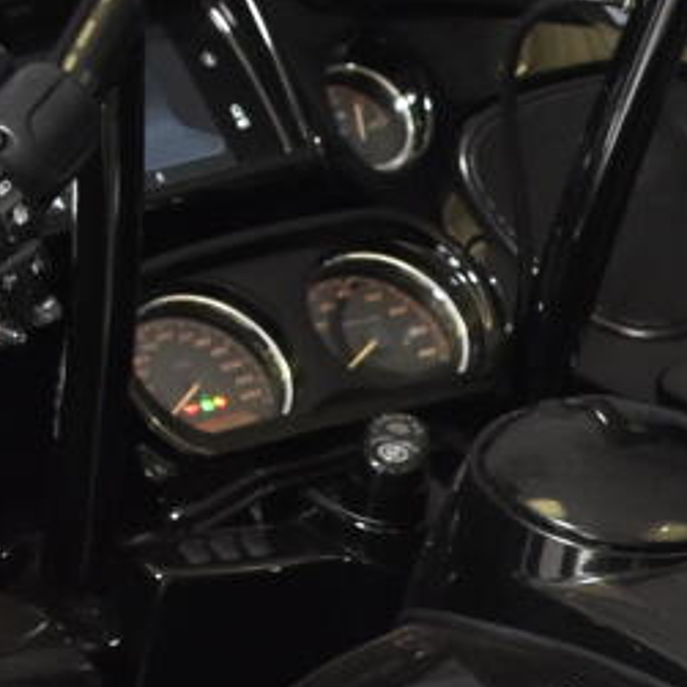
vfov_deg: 4.9
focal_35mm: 355
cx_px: 1656
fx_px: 7980
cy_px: 1315
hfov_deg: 4.8
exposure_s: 1/160
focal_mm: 35
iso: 800
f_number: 4.5
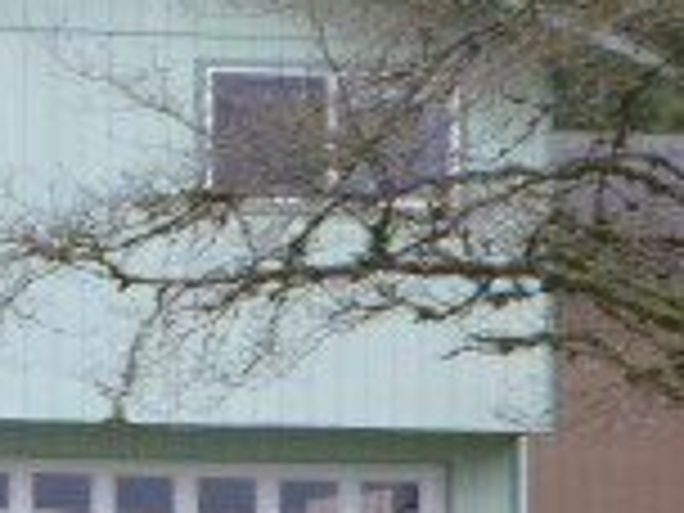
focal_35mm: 610
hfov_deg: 3.2
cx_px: -536
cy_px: 378
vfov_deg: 2.4
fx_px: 12053
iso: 200
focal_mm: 25.9
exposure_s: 1/80
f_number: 5.4
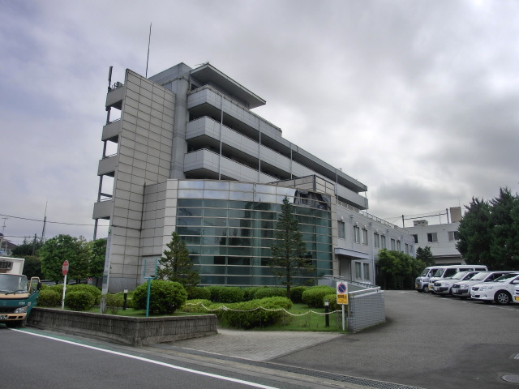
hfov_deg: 71.6
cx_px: 260
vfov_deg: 56.8
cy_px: 194
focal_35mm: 24
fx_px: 360
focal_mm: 4.24
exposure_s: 1/2000
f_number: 3
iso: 100
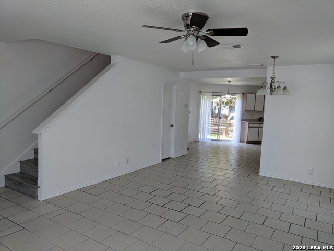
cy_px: 126
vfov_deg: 53.1
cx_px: 167
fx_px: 251
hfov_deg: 67.3
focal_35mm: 26
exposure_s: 1/120
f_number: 2
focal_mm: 4.67
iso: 86
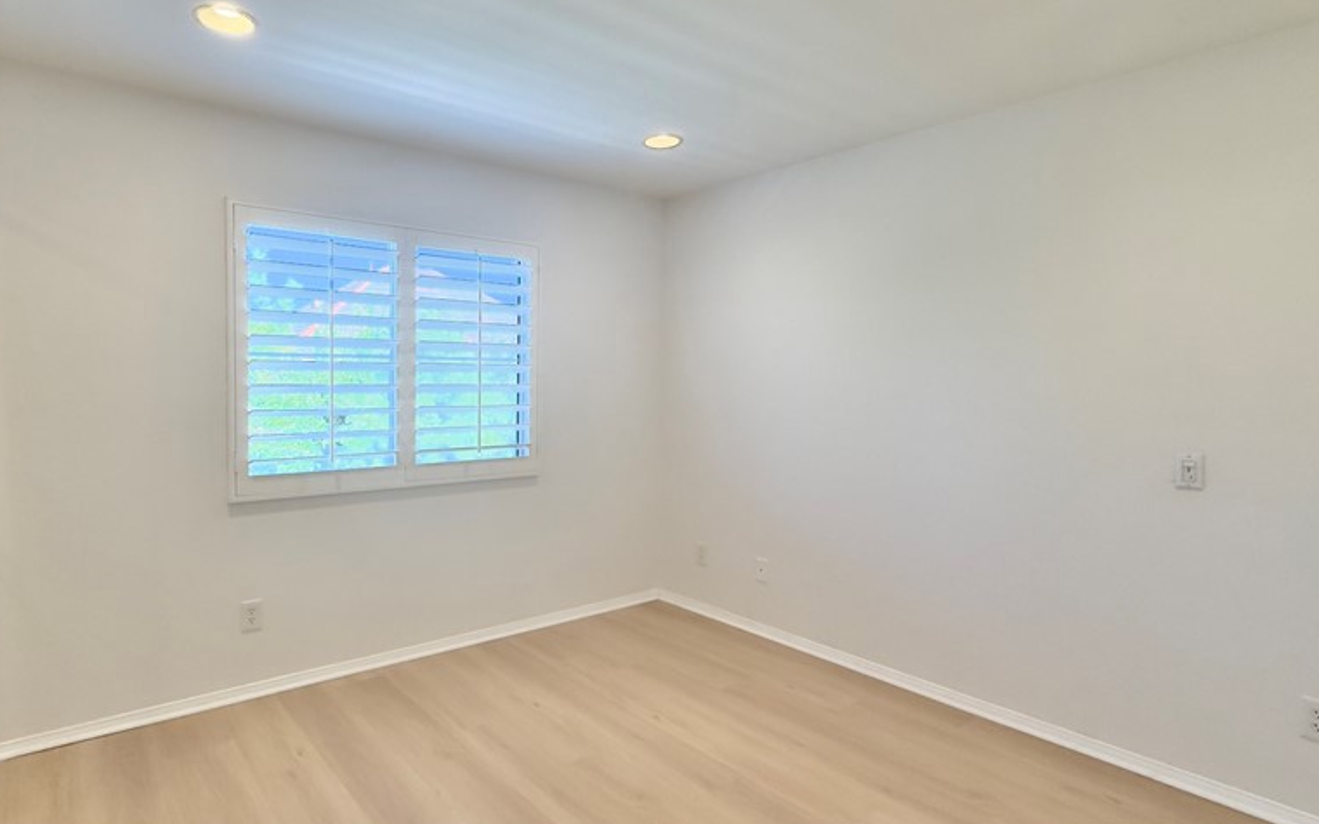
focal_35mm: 20
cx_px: 561
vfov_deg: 59.6
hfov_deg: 84.5
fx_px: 719
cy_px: 402
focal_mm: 2.22
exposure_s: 1/120
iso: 125
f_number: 2.2
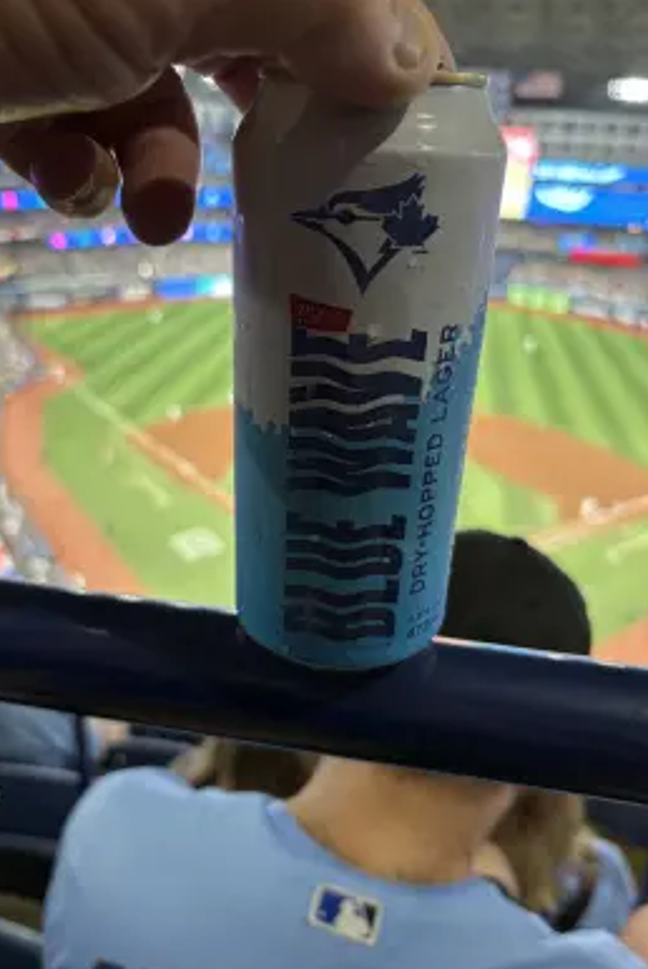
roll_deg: -2.8
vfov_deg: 65.4
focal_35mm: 28
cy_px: 495
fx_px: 755
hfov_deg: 46.4
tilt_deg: -24.5
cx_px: 301
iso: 125
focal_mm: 5.96
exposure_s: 1/74
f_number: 1.6
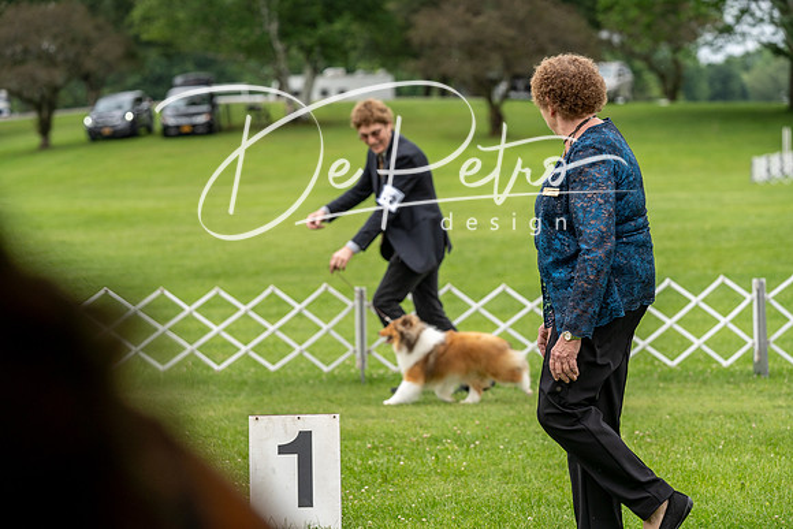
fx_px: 2886
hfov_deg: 15.6
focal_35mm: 131
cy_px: 264
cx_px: 396
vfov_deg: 10.5
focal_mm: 131
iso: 400
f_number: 5
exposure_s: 1/800
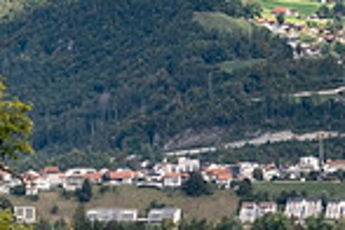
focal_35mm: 327
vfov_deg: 4.2
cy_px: -27
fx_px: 3134
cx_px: 383
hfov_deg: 6.3
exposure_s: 1/125
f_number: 22
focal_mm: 55
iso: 400
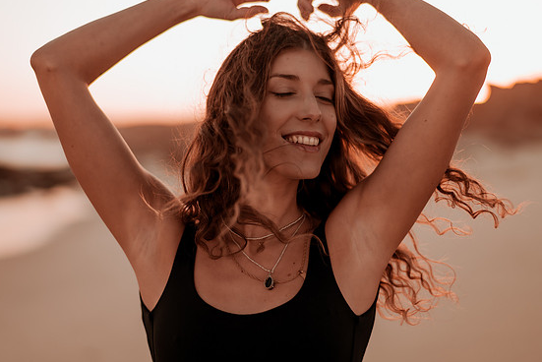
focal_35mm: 61
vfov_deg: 22.3
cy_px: 178
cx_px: 258
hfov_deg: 32.9
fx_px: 919
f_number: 1.4
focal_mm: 58
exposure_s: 1/800
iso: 100
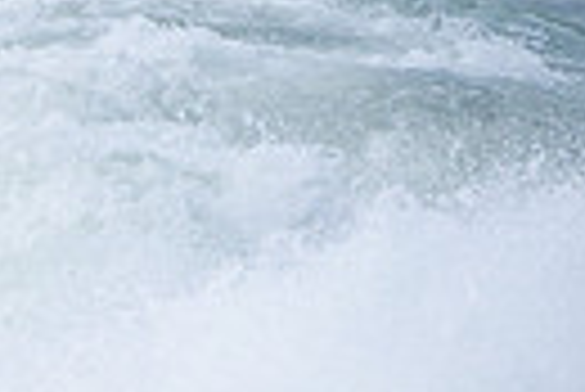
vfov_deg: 0.4
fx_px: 54351
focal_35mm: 3341
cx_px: -644
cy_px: 529
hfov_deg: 0.6
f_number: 5.6
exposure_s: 1/1000
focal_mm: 500
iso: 200
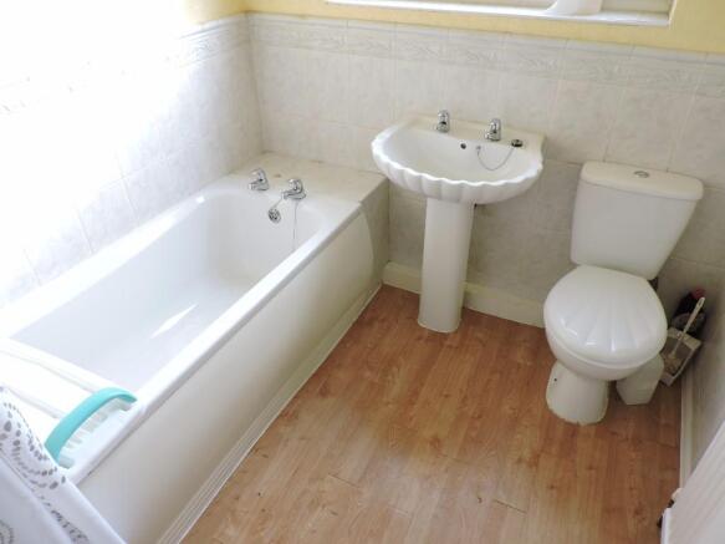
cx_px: 362
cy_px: 272
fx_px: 503
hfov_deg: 71.6
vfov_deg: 56.8
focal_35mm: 24
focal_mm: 4.3
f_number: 3
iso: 100
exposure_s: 1/40
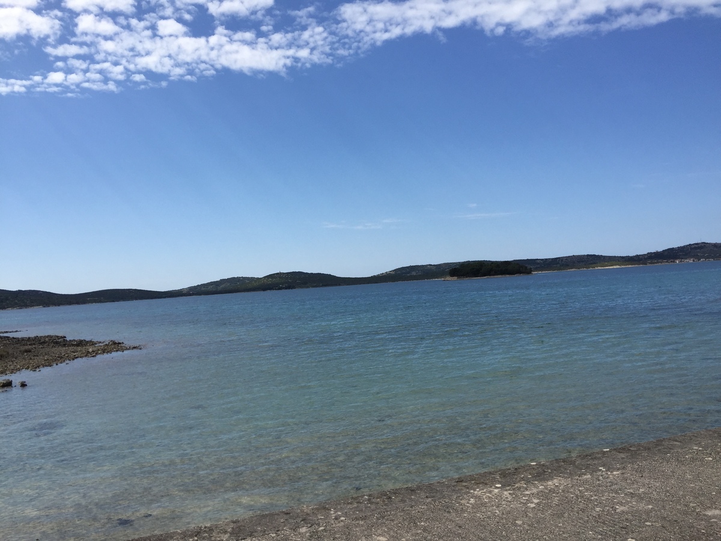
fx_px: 604
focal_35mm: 29
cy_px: 270
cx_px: 360
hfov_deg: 61.7
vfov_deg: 48.2
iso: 32
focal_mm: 4.15
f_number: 2.2
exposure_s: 1/2825
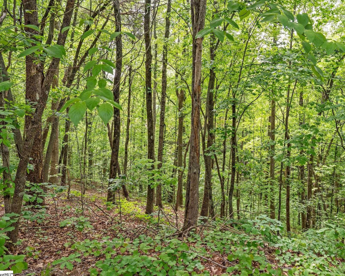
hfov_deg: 61.7
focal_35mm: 28
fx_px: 286
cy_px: 134
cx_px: 208
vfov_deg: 51.5
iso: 400
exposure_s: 1/100
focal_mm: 24
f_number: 6.3
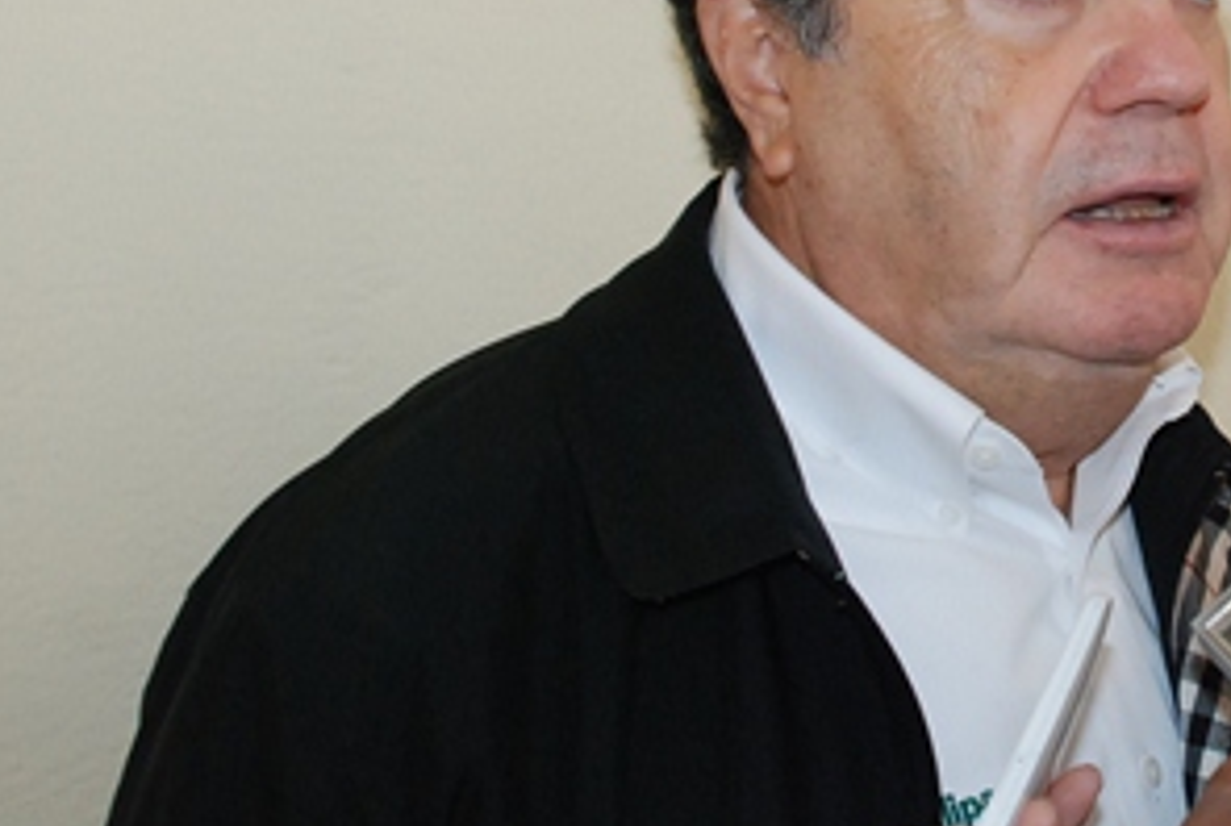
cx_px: 1127
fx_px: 2227
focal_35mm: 65
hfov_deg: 29.5
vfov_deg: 20.8
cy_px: 204
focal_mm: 20
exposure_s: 1/60
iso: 1000
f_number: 5
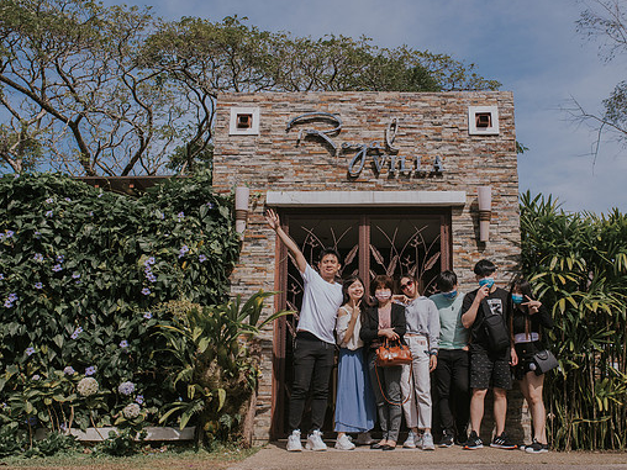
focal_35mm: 42
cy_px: 235
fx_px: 761
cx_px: 362
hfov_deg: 44.7
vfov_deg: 34.3
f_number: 5
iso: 400
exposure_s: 1/4000
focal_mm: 35
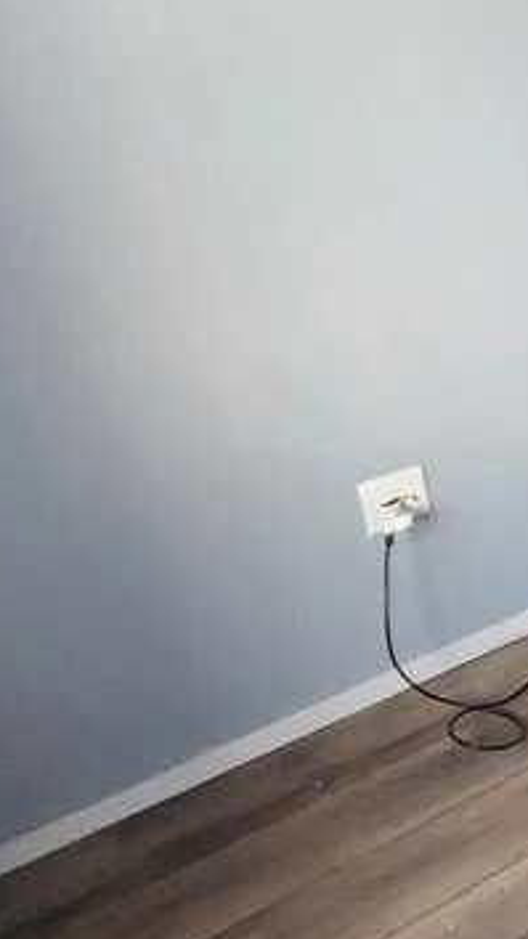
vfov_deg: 47.1
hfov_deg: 17.5
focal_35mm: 41
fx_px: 1021
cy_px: 204
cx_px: 1120
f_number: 2.2
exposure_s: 1/60
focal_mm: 1.74
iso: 400
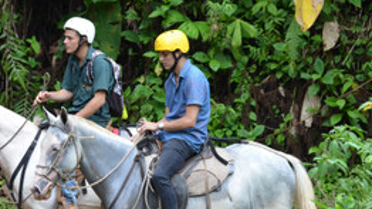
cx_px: 85
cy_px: 127
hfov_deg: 6.9
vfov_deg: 3.9
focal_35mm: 313
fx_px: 3086
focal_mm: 116
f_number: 4.5
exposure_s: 1/320
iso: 400
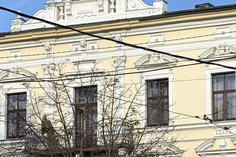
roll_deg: +0.2
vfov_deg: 8.2
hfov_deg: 12.3
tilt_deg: +10.2
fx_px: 1094
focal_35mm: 167
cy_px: 148
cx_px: 170
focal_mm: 5.96
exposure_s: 1/2283
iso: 32
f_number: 1.6
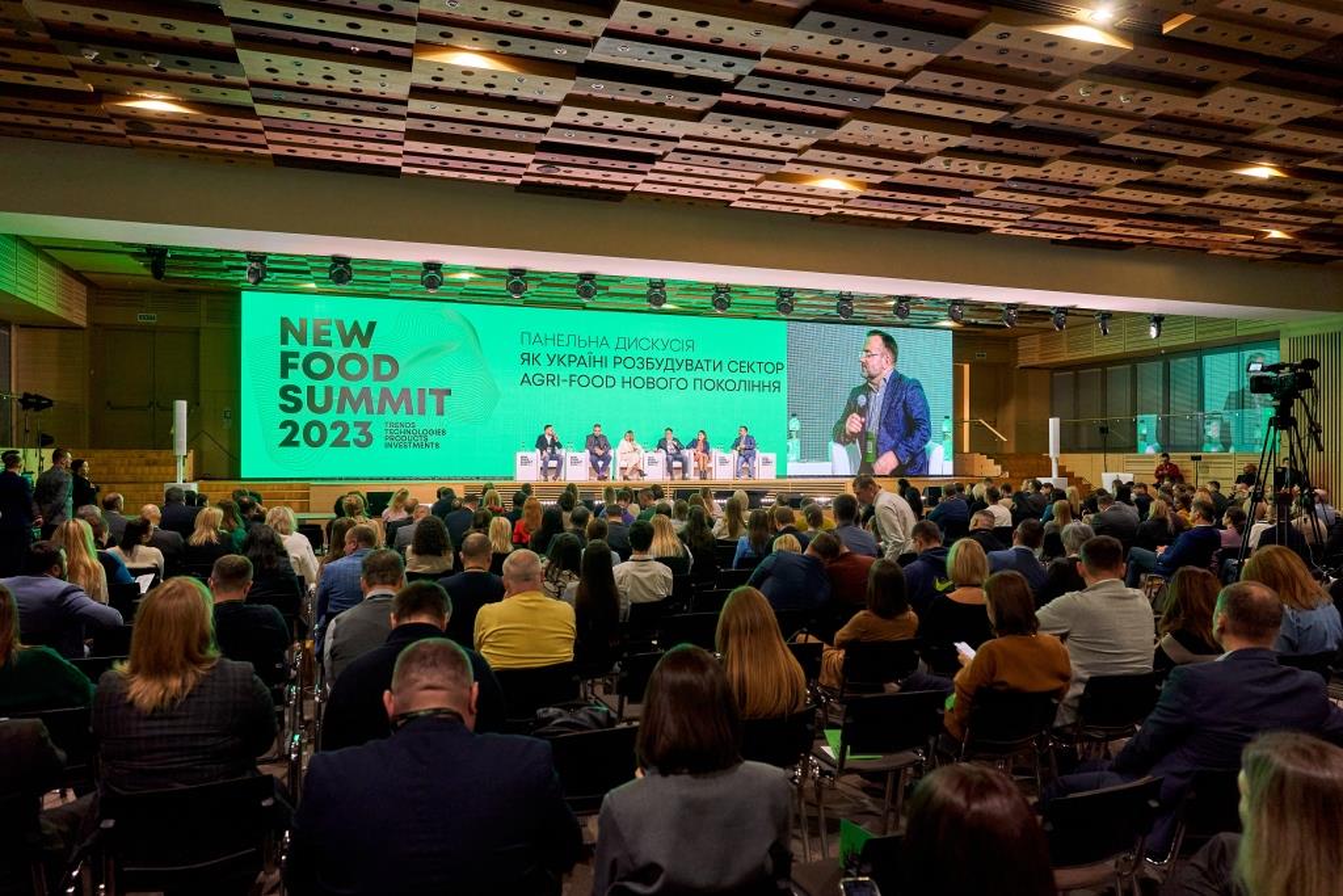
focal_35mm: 24
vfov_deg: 53.1
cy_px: 448
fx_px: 895
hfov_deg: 73.7
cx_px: 672
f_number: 4
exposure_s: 1/100
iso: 800
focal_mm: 24
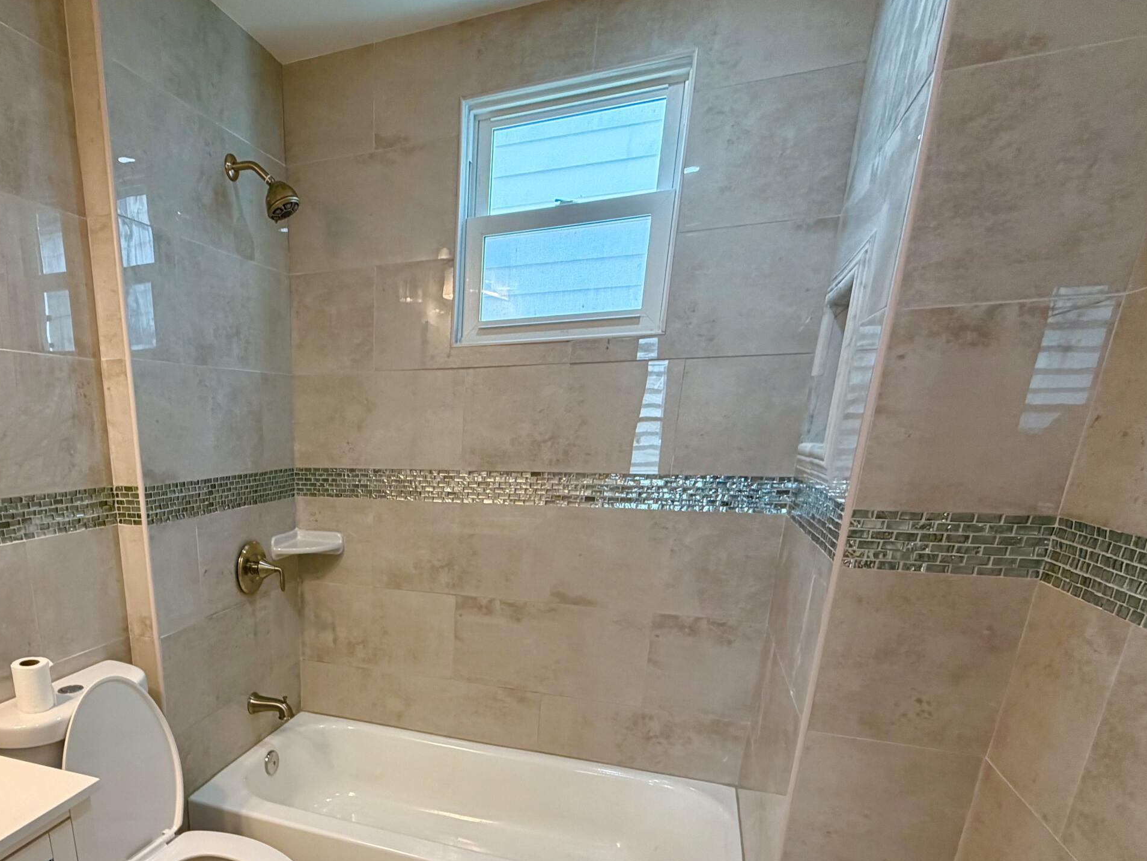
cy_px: 659
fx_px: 729
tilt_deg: -18.0
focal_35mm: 22
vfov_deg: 57.6
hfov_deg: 72.8
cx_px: 335
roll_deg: +1.2
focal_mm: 2.22
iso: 100
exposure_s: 1/120
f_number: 2.2
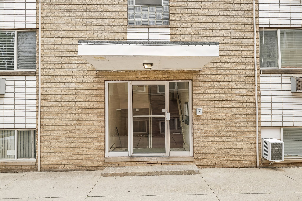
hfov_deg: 73.7
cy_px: 100
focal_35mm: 24
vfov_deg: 53.1
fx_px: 201
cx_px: 151
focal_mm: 24
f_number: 8
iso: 100
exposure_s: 1/60
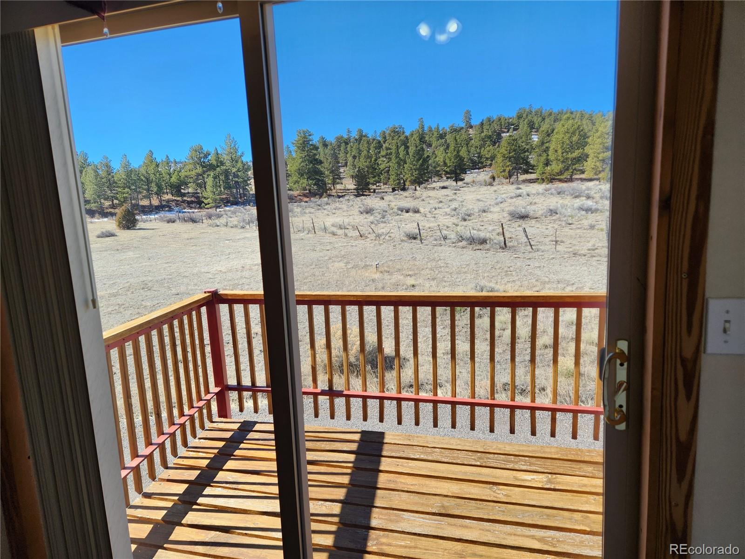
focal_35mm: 23
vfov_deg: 58.9
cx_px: 372
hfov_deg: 73.9
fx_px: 495
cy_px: 280
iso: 20
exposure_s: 1/388
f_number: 1.8
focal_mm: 5.4
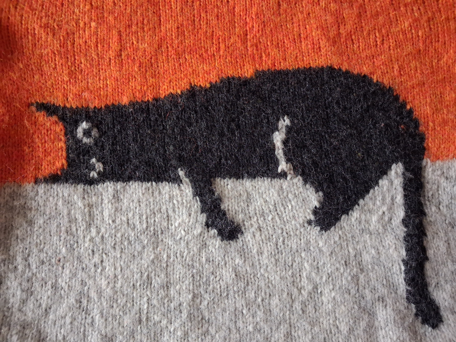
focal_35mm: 27
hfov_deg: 65.3
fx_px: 356
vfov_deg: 51.4
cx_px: 228
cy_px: 171
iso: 640
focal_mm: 4
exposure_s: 1/25
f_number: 1.8
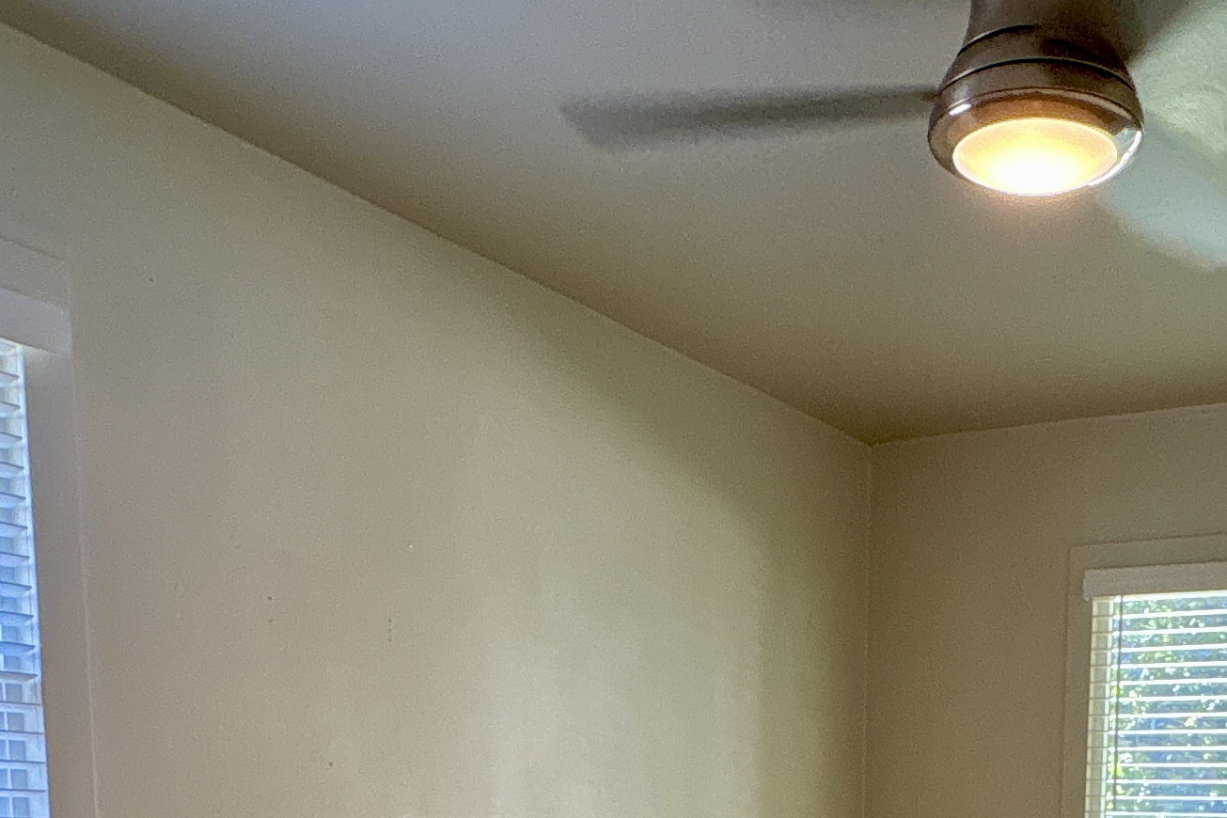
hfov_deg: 42.1
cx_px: 939
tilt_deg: -7.3
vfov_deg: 25.6
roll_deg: -0.5
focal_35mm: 45
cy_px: 1069
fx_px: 1534
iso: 250
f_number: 2.2
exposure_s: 1/60
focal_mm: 2.22
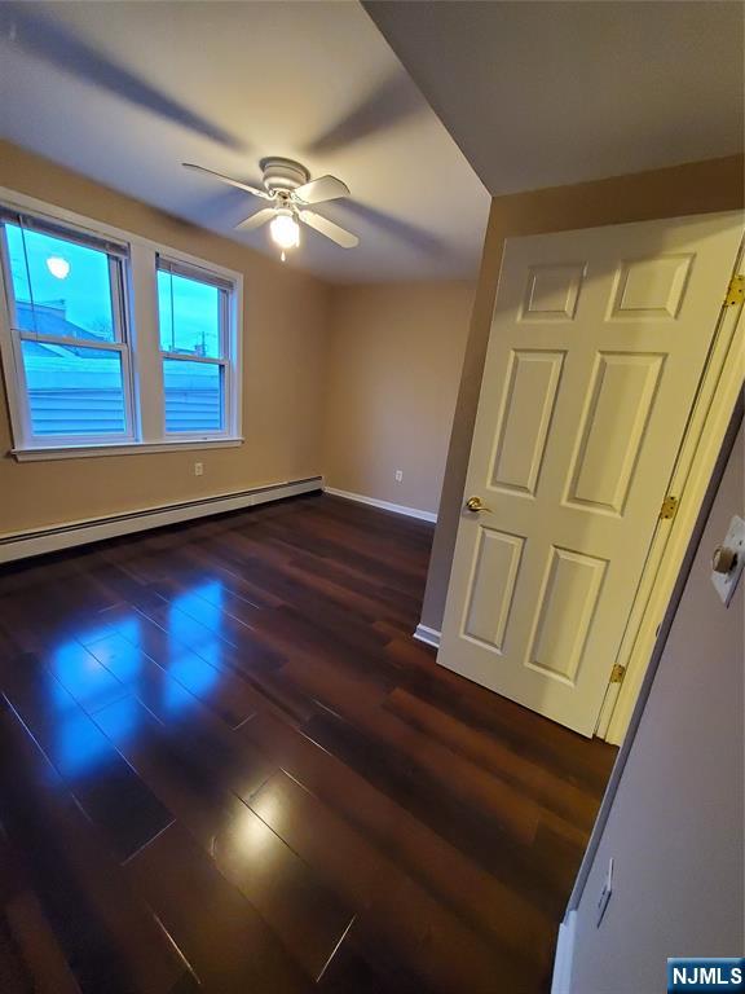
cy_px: 497
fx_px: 373
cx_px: 372
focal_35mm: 13
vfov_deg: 106.2
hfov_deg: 89.9
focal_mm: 1.8
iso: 800
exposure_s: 1/30
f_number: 2.2
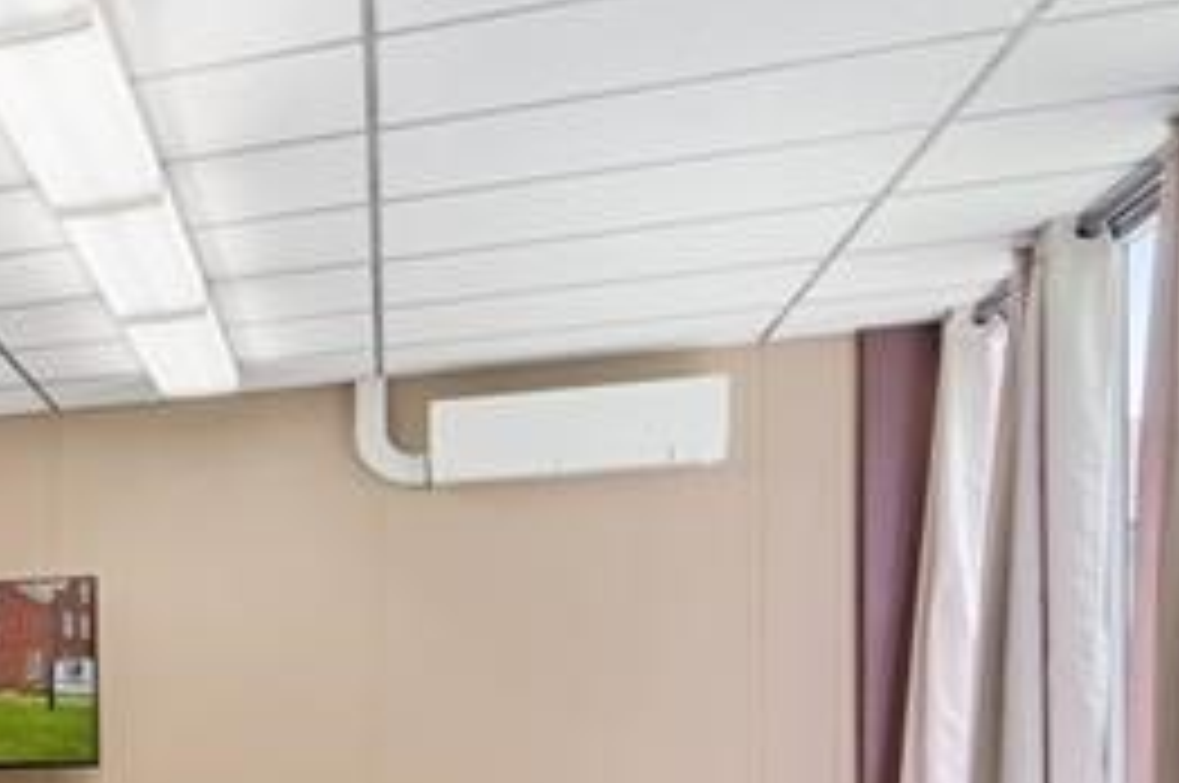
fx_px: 1701
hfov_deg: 27.6
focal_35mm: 52
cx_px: -549
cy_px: 794
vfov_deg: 24.7
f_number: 3.2
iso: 125
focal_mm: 17
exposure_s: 1/40
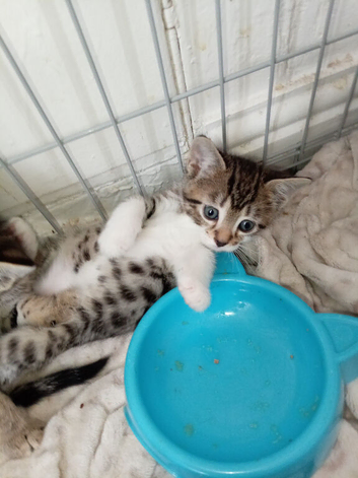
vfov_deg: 69.4
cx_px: 179
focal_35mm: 25
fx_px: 345
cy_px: 239
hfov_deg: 54.9
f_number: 1.8
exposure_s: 1/25
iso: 425
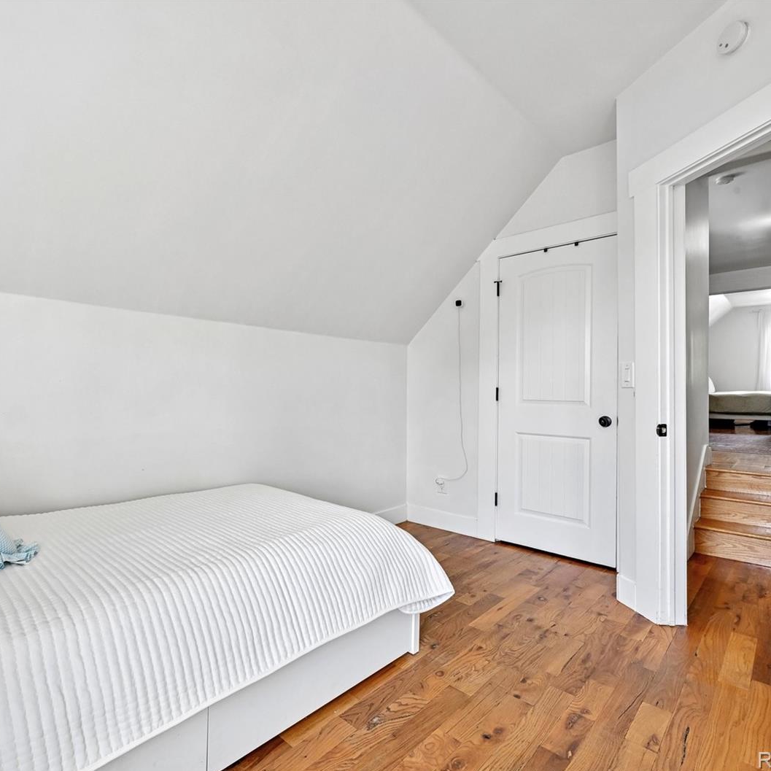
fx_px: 454
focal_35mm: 18
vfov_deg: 80.7
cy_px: 387
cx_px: 292
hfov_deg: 79.3
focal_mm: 14
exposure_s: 1/15
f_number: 11
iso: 320
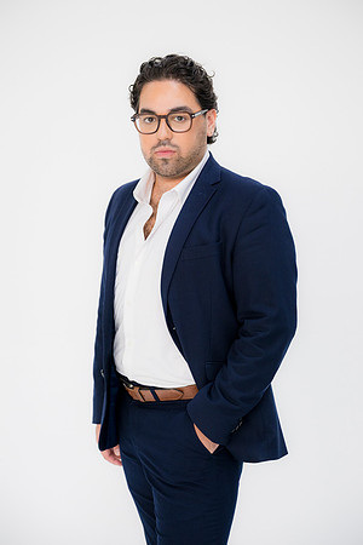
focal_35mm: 75
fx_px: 1134
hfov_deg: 18.2
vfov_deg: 27.0
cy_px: 272
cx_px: 182
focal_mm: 75
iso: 800
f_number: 3.2
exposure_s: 1/125
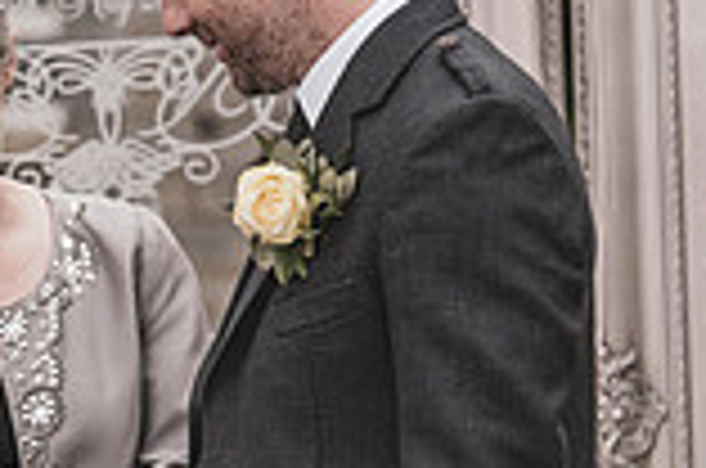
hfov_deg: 4.6
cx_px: -193
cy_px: 403
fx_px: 8846
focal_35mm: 452
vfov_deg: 3.0
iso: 250
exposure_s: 1/320
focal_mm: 122
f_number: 5.6
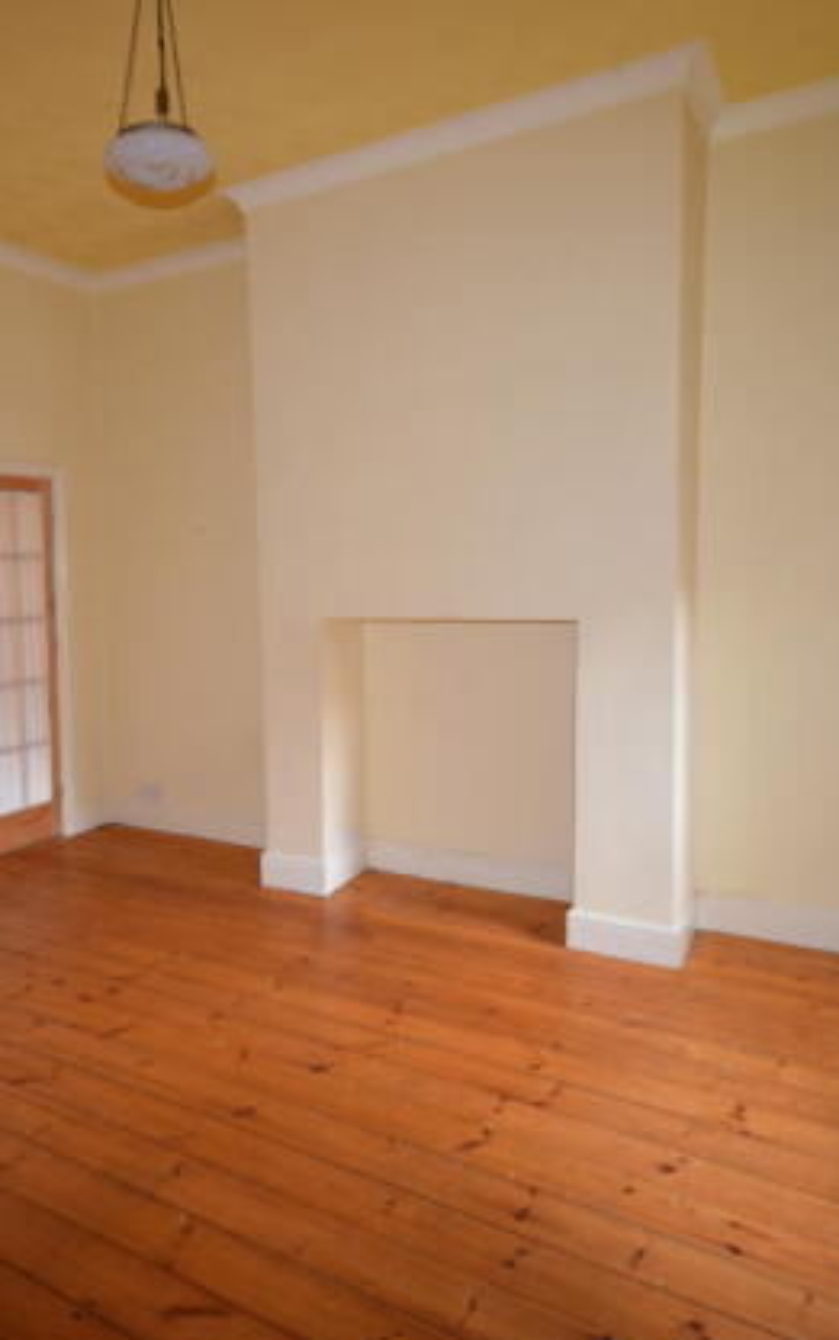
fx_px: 877
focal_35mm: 24
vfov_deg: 74.8
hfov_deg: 50.2
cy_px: 651
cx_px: 281
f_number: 4.5
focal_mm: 10
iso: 800
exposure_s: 1/80
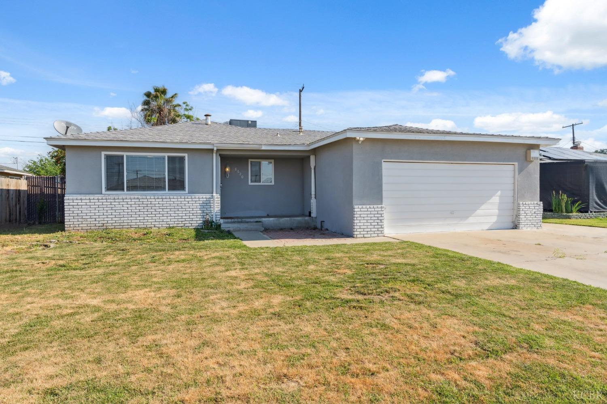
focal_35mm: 23
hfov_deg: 76.6
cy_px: 202
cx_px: 304
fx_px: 384
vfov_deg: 55.5
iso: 100
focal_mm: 15.2
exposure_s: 1/320
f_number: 8
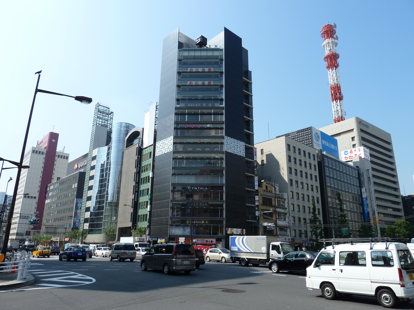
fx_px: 299
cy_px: 155
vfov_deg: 54.9
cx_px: 207
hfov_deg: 69.4
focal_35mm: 25
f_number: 4
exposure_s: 1/400
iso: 80
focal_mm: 4.1
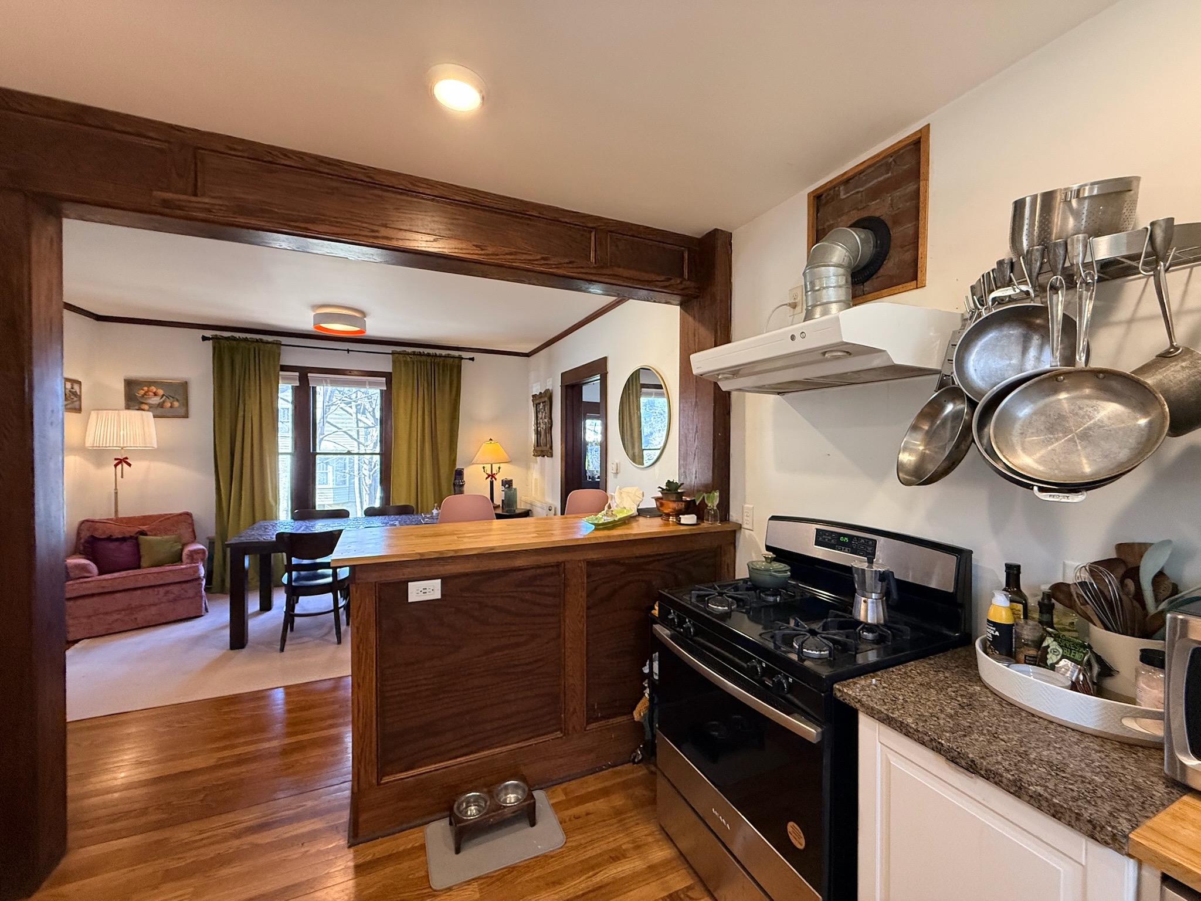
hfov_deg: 102.1
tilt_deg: +1.2
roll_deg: -2.0
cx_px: 600
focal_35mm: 14
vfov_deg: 85.7
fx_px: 486
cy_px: 450
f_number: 2.2
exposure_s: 1/120
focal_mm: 2.22
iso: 500
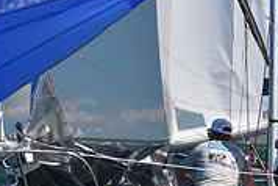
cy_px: 187
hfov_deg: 6.2
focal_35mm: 333
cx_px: 258
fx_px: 2574
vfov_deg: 4.1
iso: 250
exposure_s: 1/1250
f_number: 5
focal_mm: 102
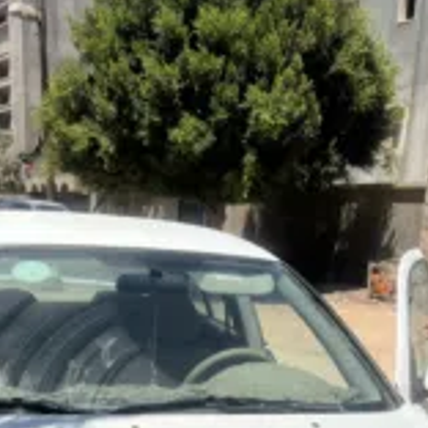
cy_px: 535
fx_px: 825
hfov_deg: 29.0
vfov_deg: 25.6
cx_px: 189
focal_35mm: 59
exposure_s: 1/14286
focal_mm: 5.7
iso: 50
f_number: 1.5
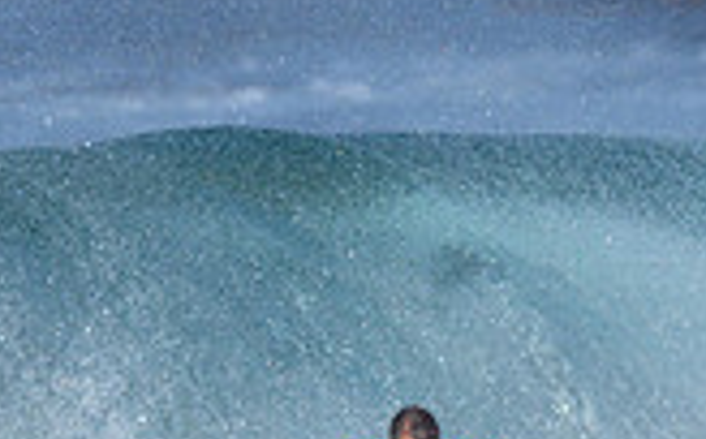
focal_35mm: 3969
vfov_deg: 0.3
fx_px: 76262
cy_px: 495
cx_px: 27
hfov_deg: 0.5
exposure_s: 1/2000
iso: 220
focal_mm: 800
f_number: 6.3
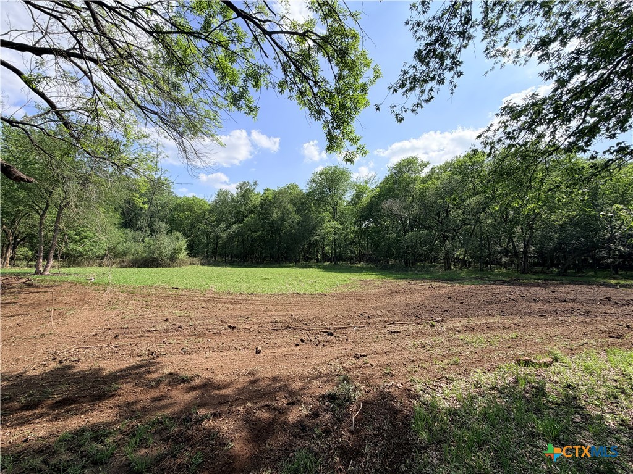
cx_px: 316
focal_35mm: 14
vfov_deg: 85.7
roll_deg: -1.1
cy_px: 237
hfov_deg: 102.1
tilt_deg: +4.3
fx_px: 256
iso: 25
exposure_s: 1/799
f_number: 2.2
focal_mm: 2.22
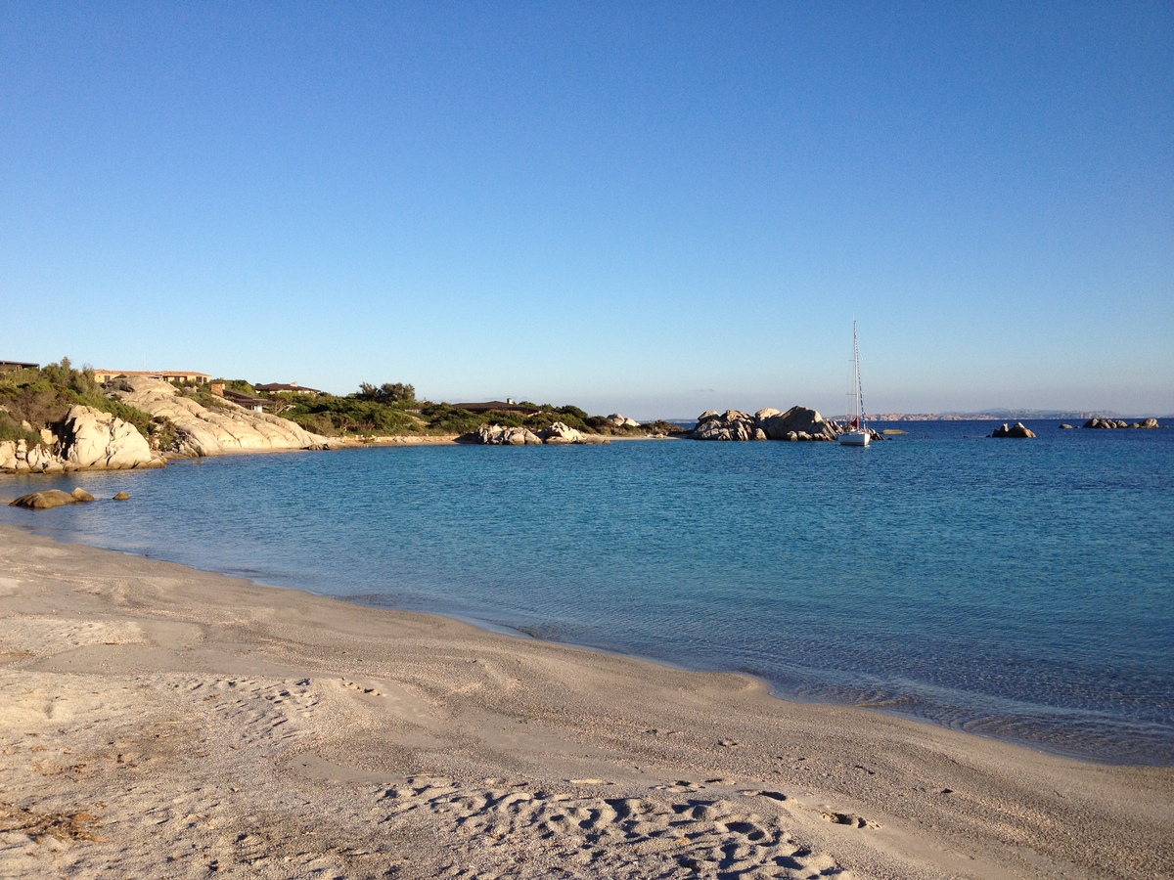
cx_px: 587
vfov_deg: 40.7
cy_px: 440
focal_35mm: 35
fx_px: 1187
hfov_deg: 52.6
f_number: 2.4
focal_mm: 4.28
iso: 64
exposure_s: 1/1623
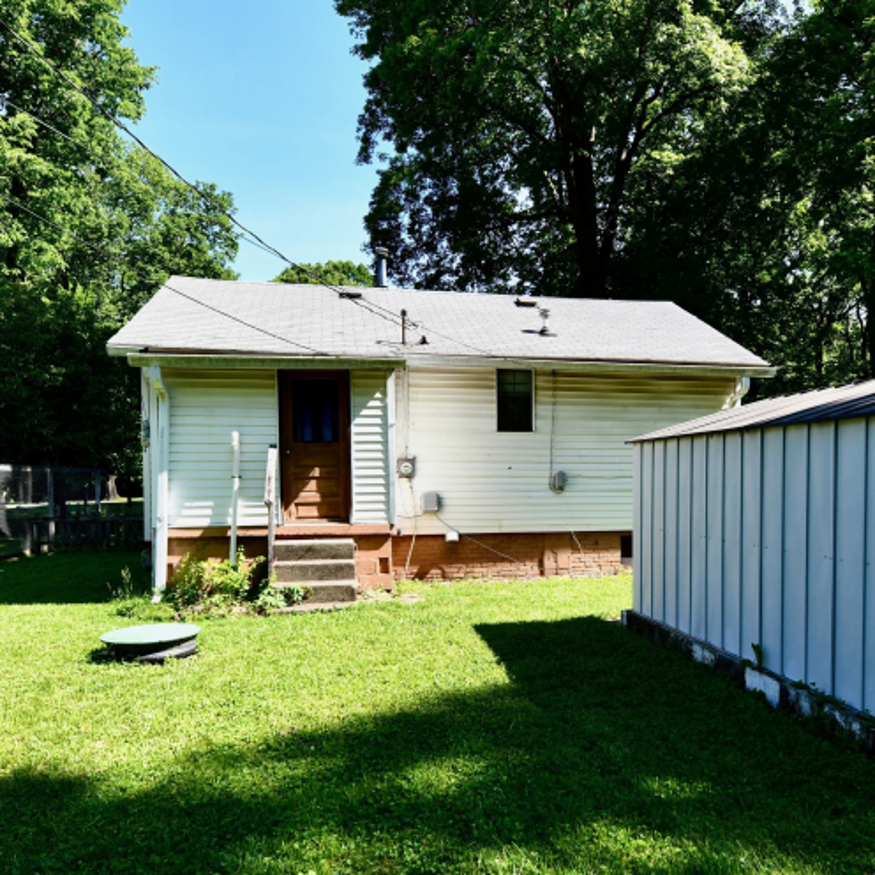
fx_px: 515
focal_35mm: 18
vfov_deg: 80.7
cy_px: 436
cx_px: 434
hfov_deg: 80.7
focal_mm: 14
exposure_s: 1/400
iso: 640
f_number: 10
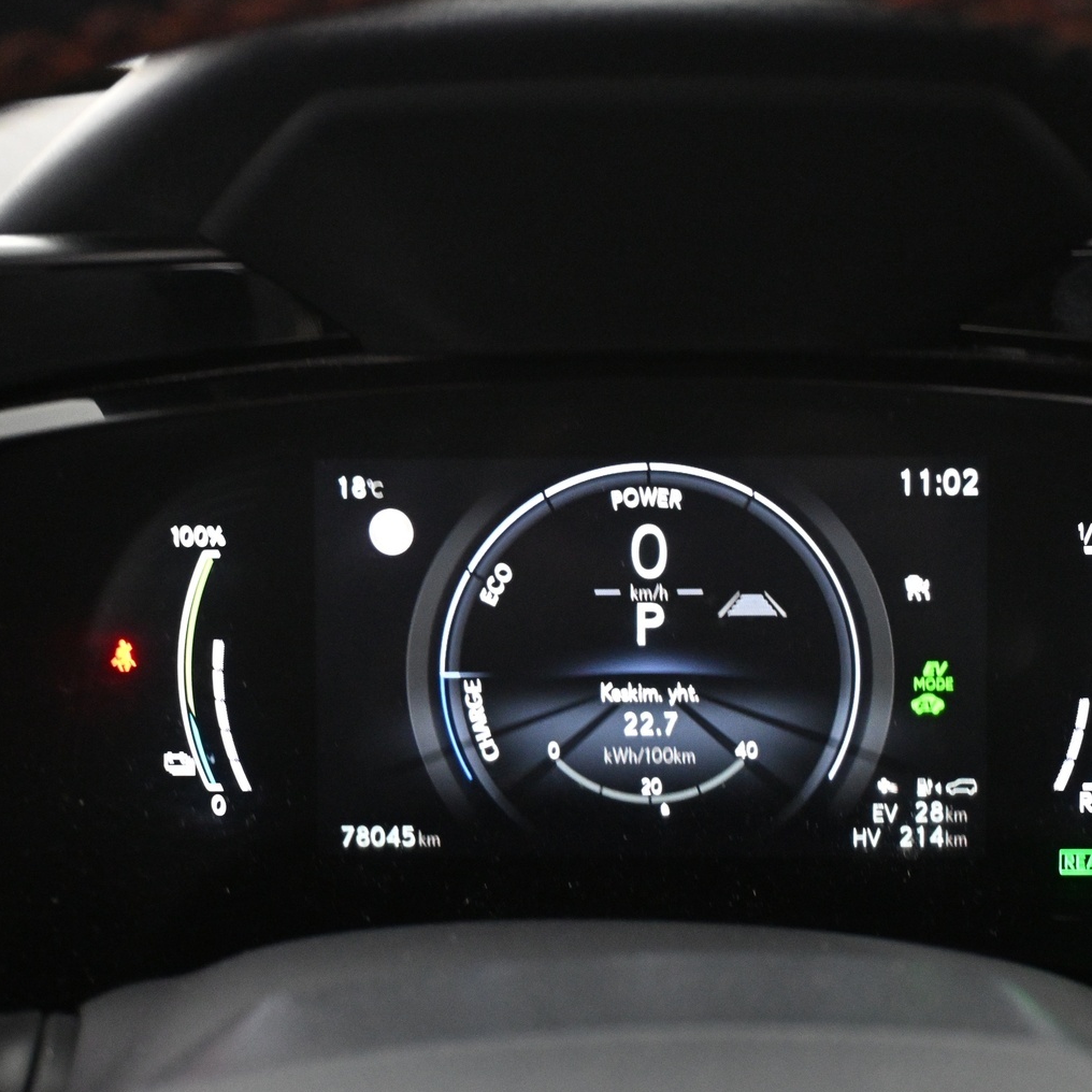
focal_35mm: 43
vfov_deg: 39.4
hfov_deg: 39.4
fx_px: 1523
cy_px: 533
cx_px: 608
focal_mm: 21
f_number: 4
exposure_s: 1/20
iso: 4000
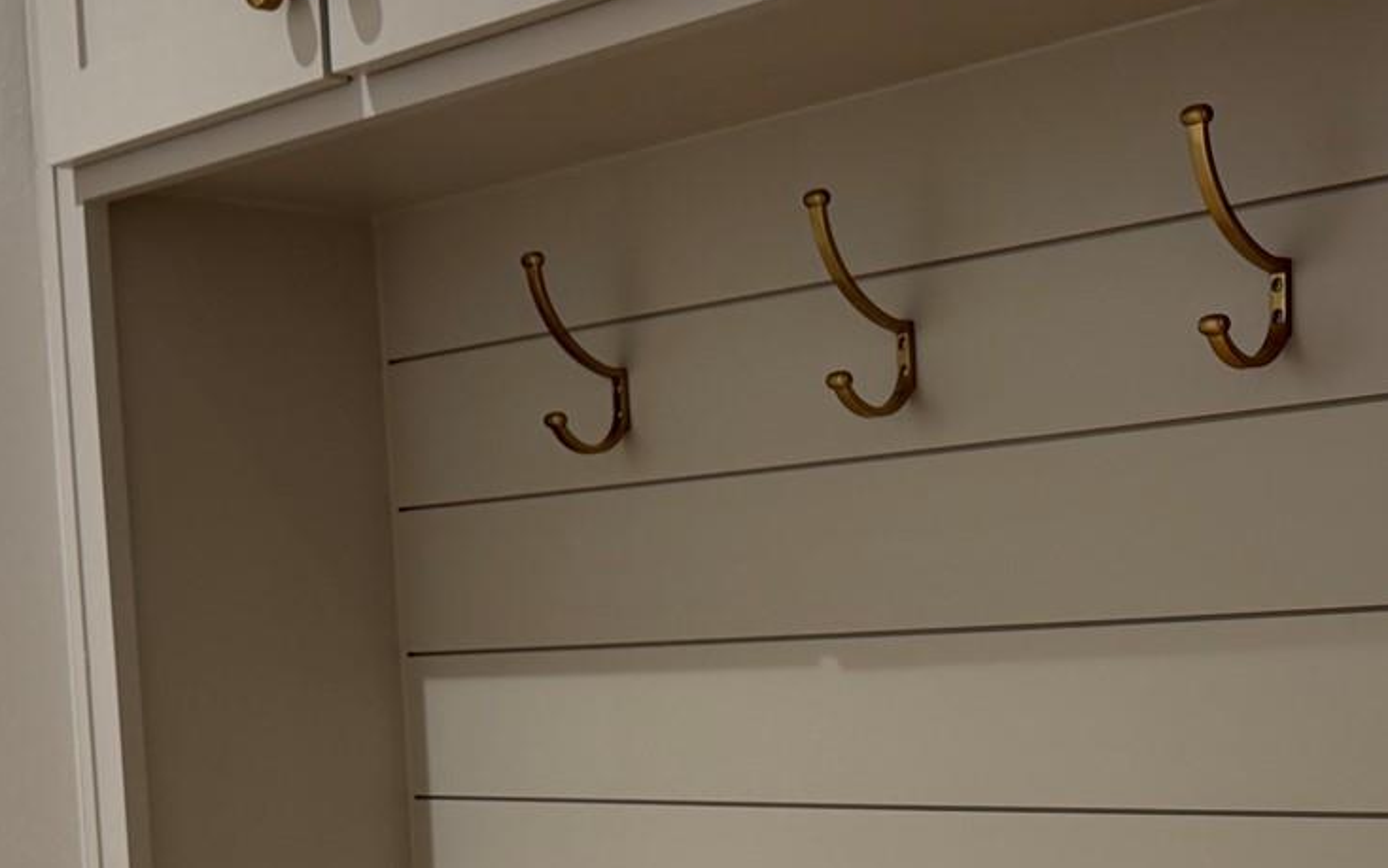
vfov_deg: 17.8
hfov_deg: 28.7
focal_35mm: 71
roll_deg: +2.0
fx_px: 2686
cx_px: 989
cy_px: 908
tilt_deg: -4.4
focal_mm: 6.76
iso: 125
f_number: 1.78
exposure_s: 1/60
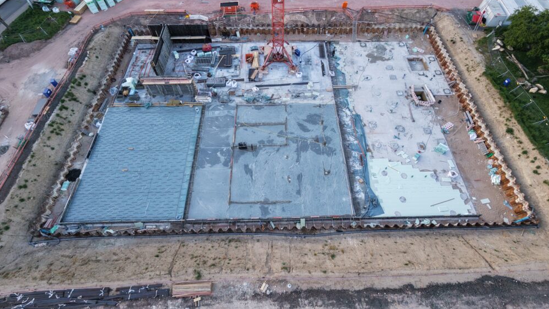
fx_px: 262
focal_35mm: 18
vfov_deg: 60.8
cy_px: 134
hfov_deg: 92.6
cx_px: 282
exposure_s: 1/50
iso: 200
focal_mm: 3.05
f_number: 2.2
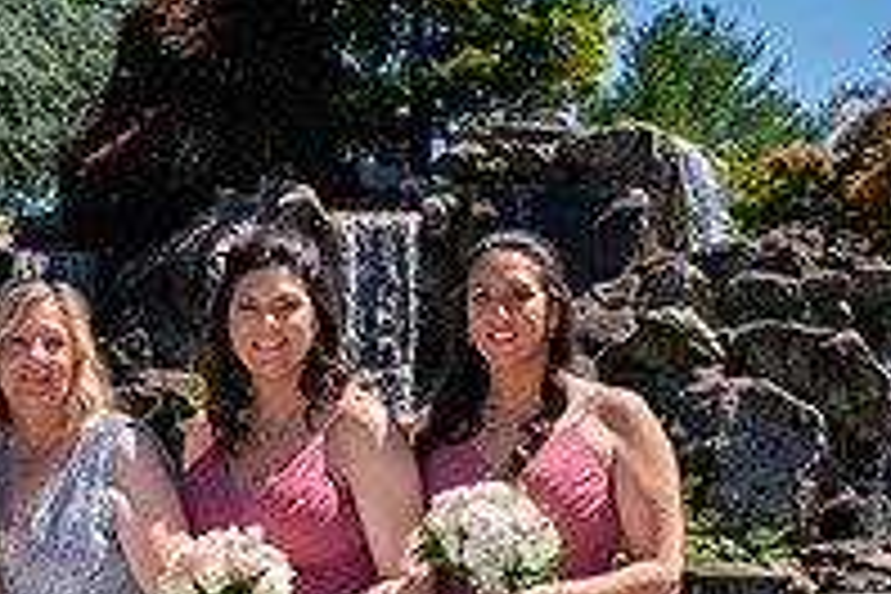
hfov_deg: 20.9
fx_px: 2351
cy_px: 642
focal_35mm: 95
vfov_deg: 14.1
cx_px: 50
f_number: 9
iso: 500
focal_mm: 30
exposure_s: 1/1000
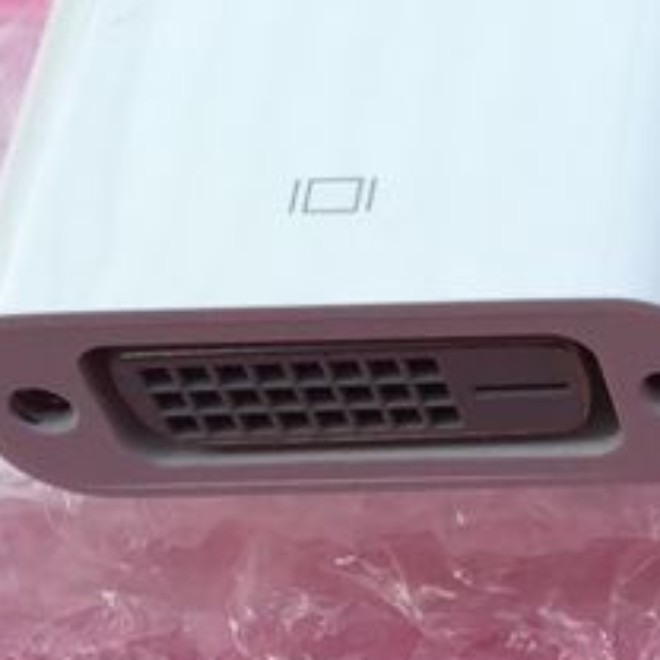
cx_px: 1250
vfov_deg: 13.0
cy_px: 730
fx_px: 2847
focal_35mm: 132
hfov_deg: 12.0
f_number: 2.4
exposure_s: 1/306
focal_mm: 3.3
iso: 25
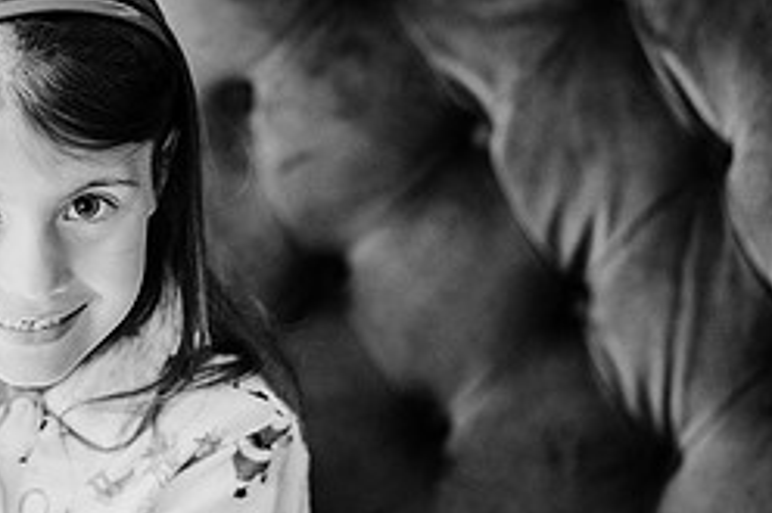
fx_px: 2550
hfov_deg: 17.0
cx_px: 115
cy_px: 197
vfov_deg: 11.5
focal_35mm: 119
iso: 640
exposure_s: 1/500
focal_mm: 50
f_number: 2
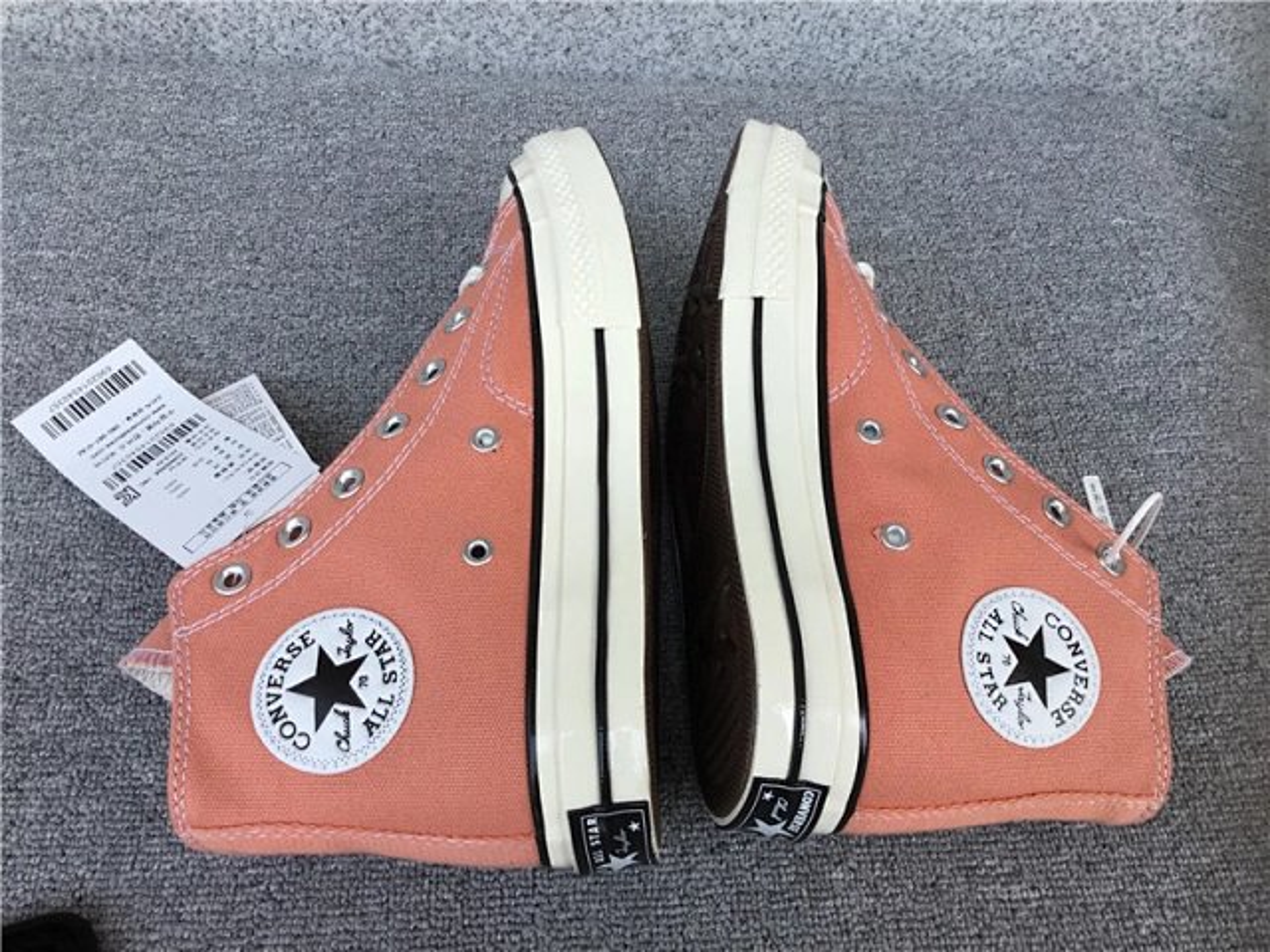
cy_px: 476
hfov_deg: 58.4
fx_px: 1137
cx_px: 635
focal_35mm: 31
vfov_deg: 45.4
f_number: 2.4
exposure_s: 1/529
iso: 25
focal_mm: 3.3
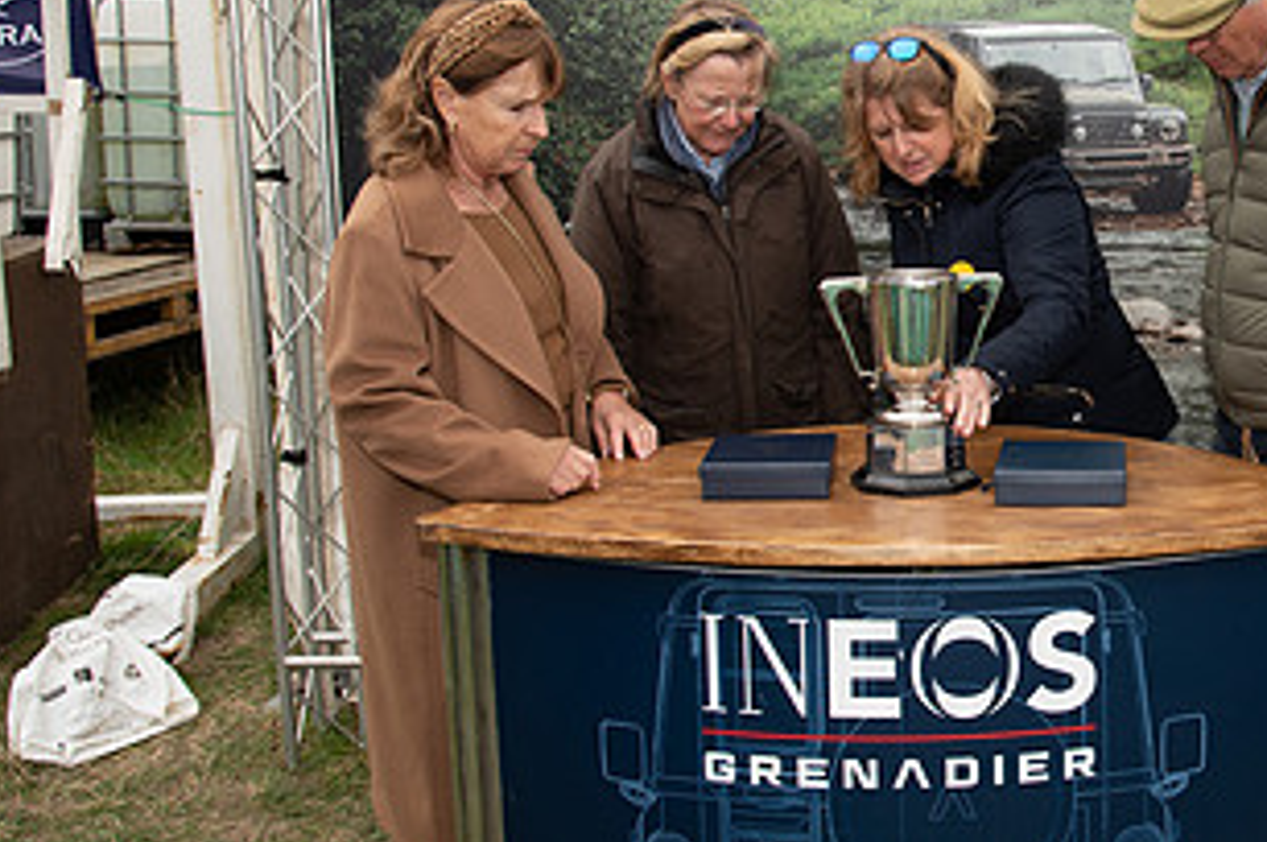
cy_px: 343
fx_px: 1793
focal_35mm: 51
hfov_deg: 36.8
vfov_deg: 26.4
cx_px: 1102
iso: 200
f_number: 5
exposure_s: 1/250
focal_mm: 27
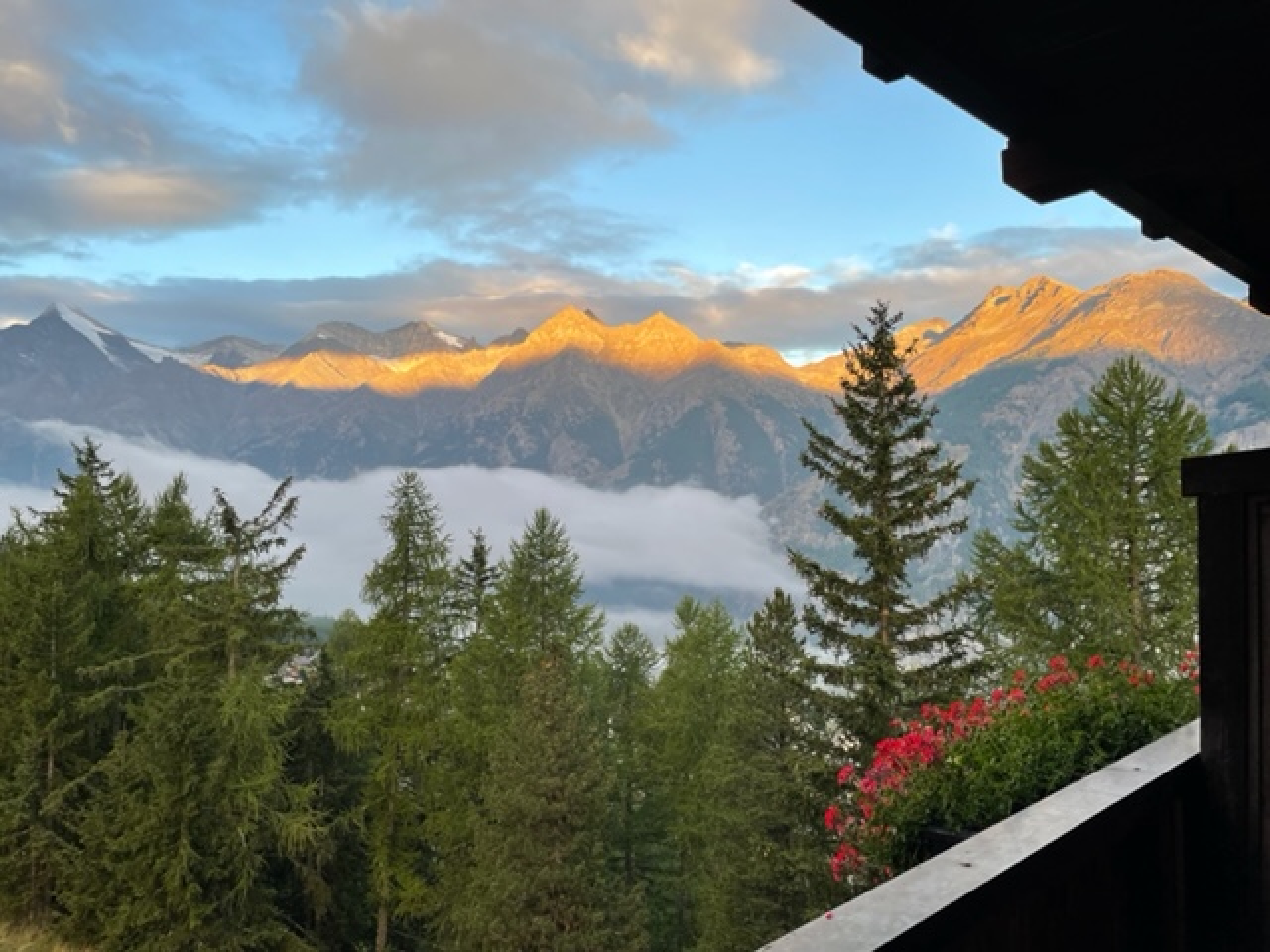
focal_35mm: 26
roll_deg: +0.6
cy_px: 476
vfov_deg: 53.1
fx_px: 954
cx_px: 635
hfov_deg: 67.3
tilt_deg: +1.7
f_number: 1.6
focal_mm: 4.2
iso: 32
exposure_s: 1/234
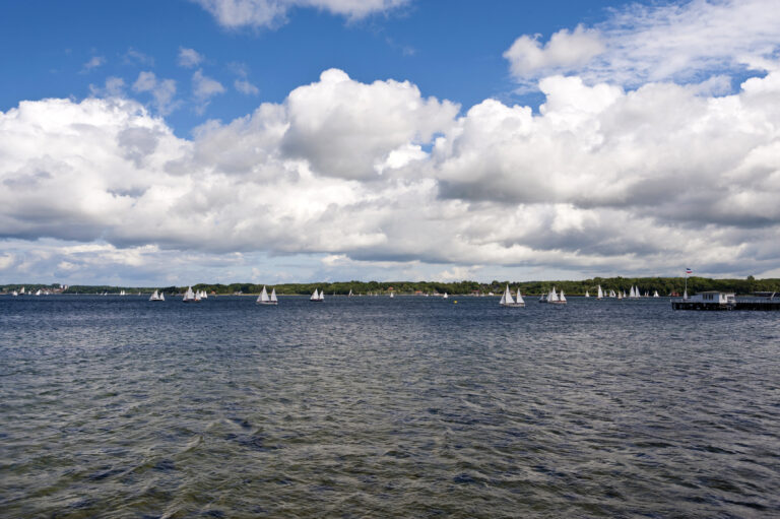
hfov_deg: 58.7
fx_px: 693
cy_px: 260
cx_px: 390
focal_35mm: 32
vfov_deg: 41.1
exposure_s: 1/500
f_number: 11
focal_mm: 32
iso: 200
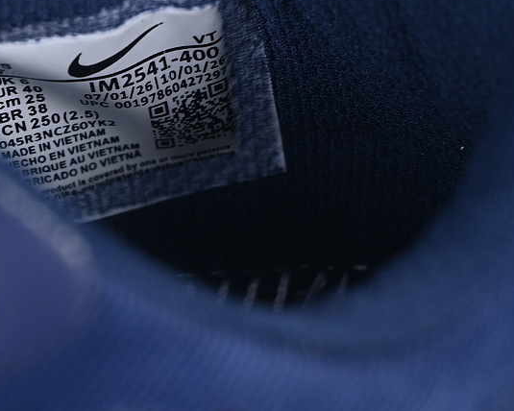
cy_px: 124
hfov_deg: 13.5
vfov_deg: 10.9
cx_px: 139
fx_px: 2160
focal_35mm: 142
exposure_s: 1/60
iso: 160
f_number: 6.3
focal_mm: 50
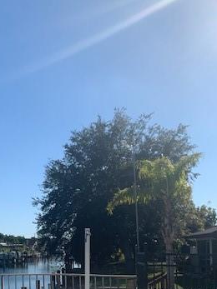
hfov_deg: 29.0
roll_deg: -0.7
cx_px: 20
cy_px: 226
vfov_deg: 38.4
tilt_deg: +4.1
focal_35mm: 48
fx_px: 401
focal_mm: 4.25
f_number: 1.8
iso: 25
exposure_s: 1/3937
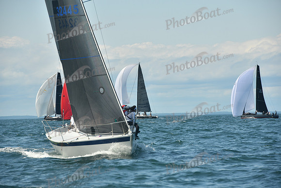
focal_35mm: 200
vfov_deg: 6.9
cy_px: 94
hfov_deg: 10.3
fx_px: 1561
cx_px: 140
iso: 320
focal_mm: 200
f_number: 8
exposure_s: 1/640
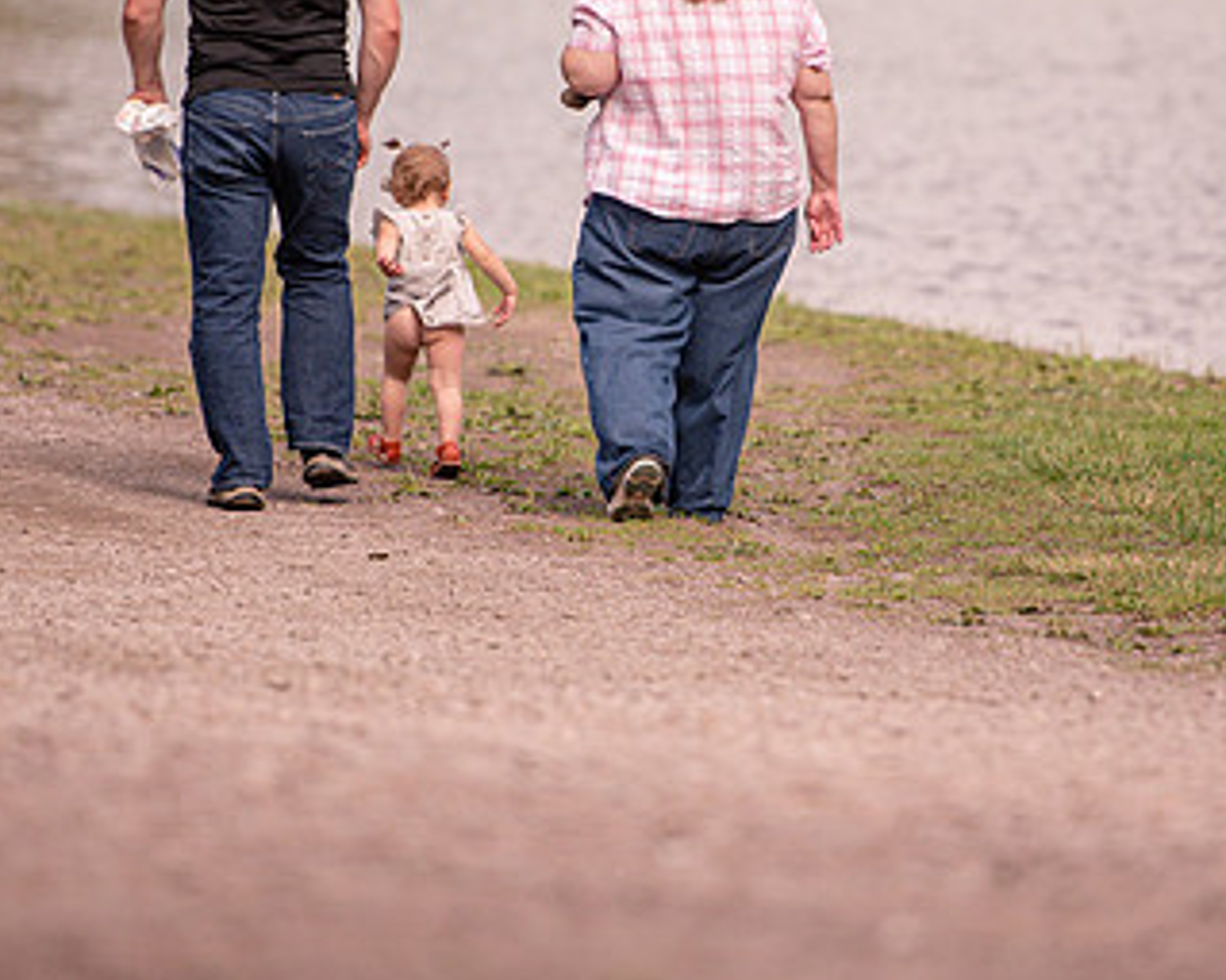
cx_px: 711
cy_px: 329
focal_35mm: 341
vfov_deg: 4.5
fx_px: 12369
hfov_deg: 5.7
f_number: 3.2
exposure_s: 1/4000
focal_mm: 200
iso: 400
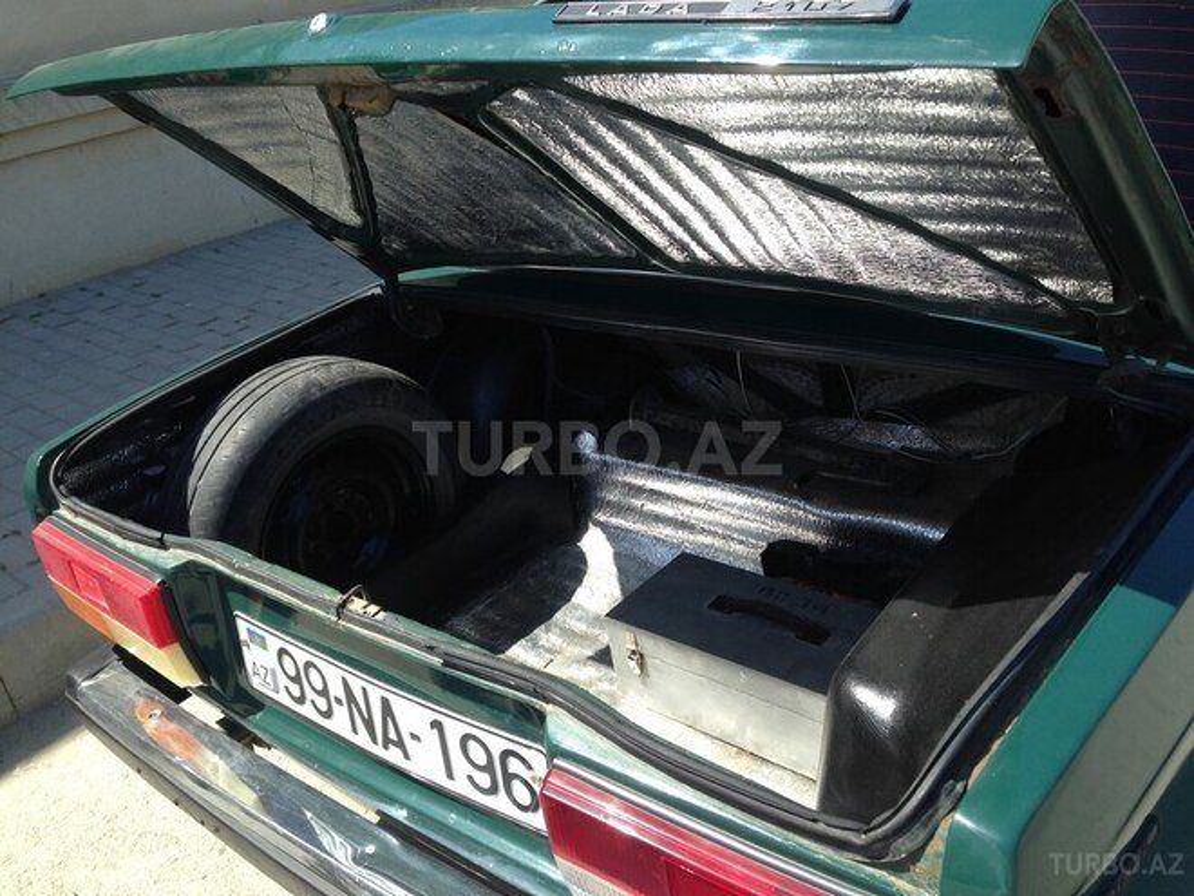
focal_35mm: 33
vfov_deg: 42.9
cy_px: 448
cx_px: 597
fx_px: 1138
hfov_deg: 55.4
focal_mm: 4.12
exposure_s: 1/686
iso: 50
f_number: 2.4
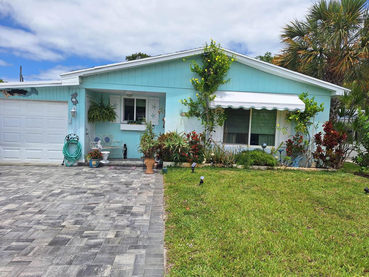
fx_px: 245
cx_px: 184
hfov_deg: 73.9
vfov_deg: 58.9
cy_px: 138
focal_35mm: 23
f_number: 1.8
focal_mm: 5.54
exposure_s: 1/4367
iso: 40
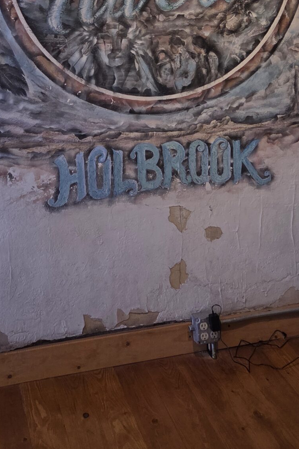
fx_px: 673
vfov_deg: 32.6
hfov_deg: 25.1
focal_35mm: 54
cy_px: -40
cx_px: 137
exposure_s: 1/120
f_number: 1.8
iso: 100
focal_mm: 5.4
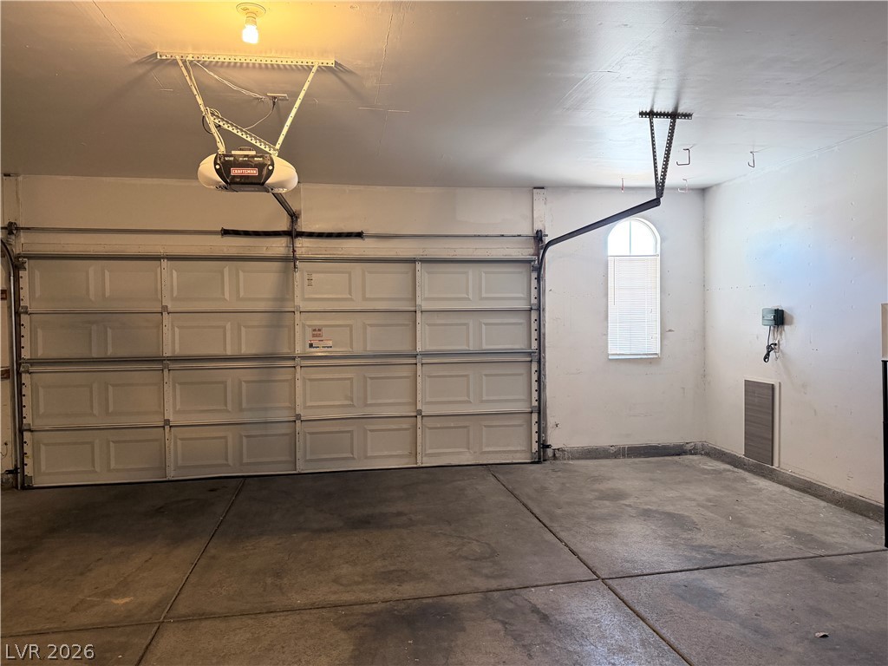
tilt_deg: -2.5
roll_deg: +1.0
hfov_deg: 71.6
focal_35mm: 24
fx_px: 616
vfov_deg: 56.8
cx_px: 444
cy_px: 333
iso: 250
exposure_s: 1/60
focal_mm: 6.76
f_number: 1.78
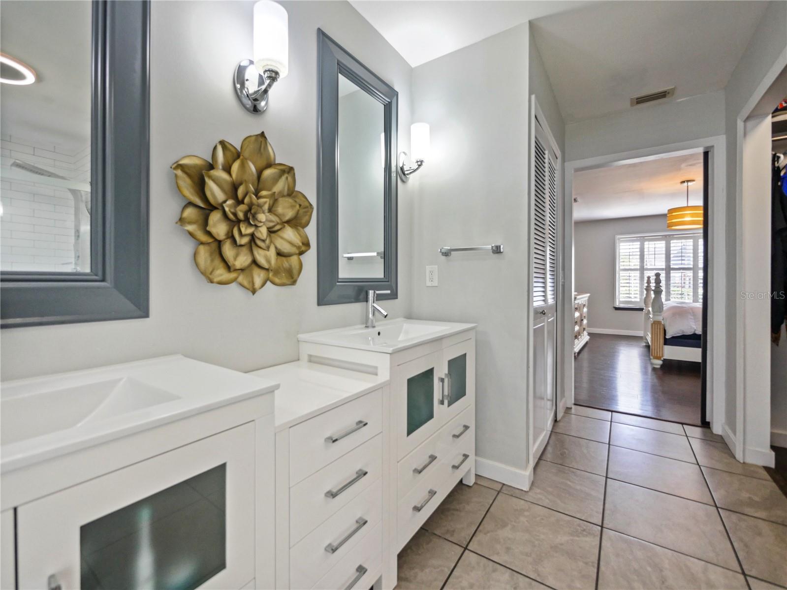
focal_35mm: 14
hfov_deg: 102.1
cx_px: 394
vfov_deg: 85.7
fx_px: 318
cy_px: 295
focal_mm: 7
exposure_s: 1/60
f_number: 4
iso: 1000
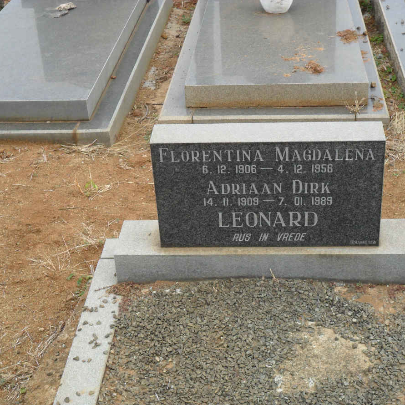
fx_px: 821
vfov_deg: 27.7
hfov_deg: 27.6
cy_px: 204
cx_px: 255
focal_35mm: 62
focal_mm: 9.3
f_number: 5
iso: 100
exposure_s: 1/180
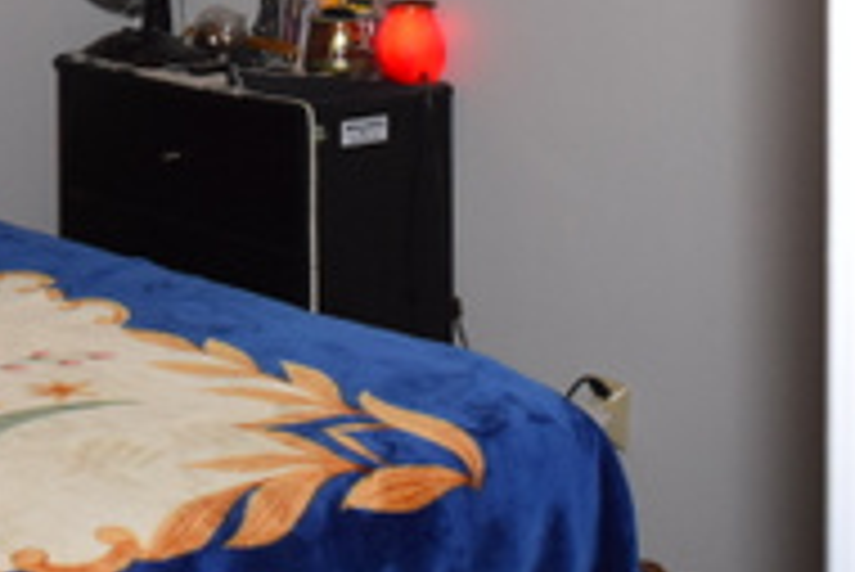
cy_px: -261
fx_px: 2163
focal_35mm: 91
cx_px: -130
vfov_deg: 14.2
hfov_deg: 21.0
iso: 800
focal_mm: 18
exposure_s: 1/125
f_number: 5.6
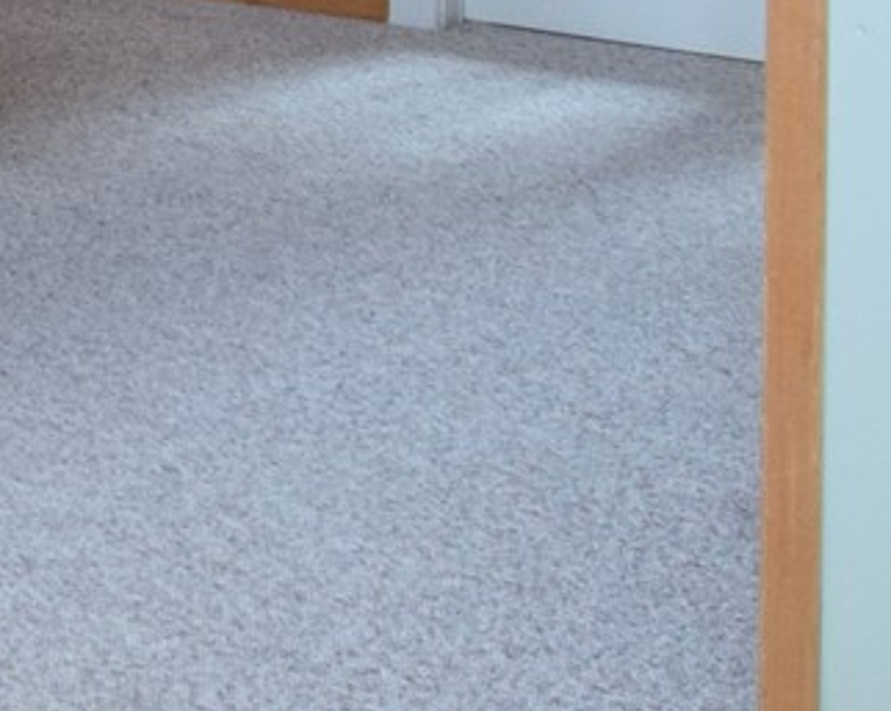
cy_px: -437
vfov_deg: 14.7
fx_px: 2503
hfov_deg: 17.3
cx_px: -609
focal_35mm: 95
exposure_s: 1/60
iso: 1100
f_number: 4.5
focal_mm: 10
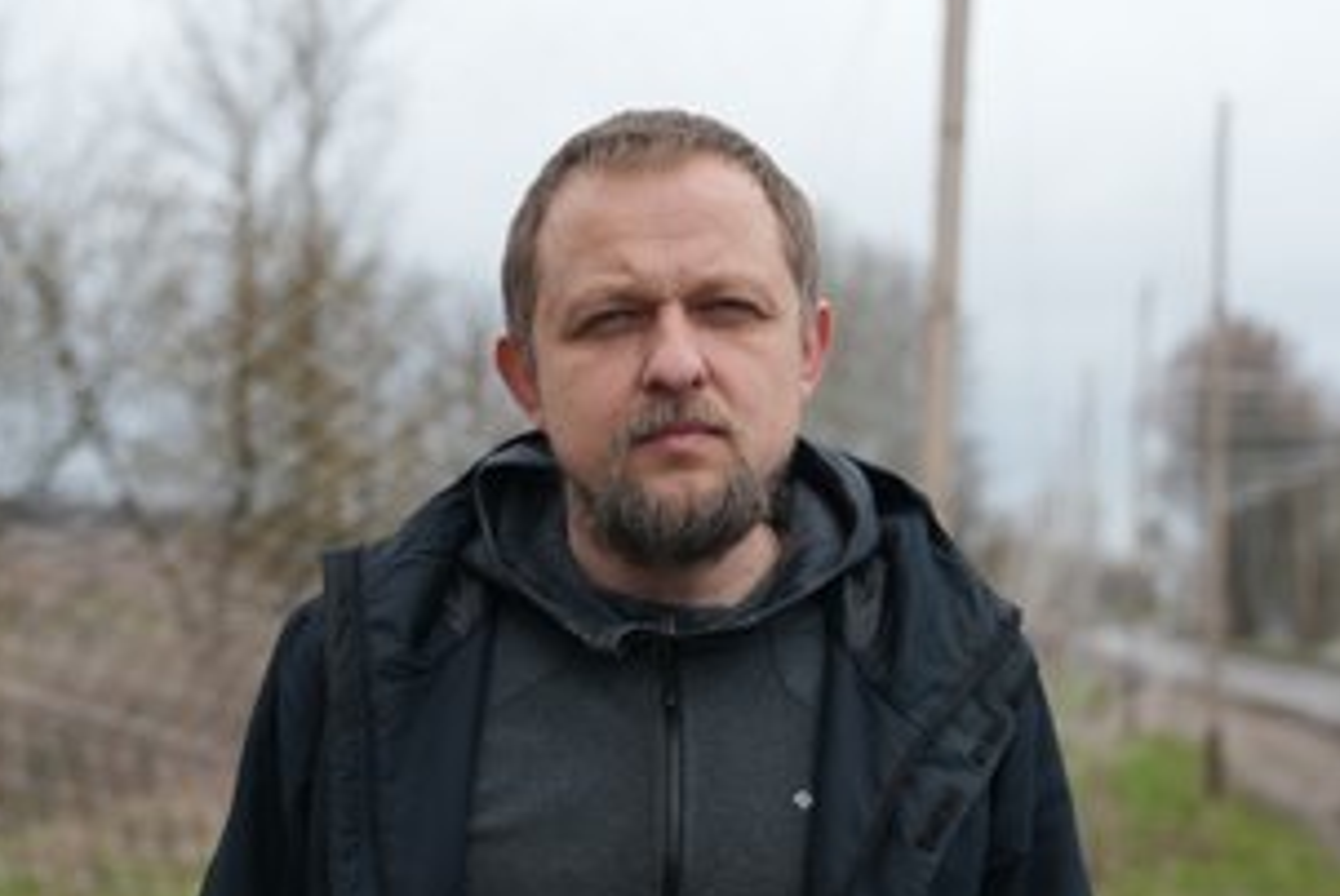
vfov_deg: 25.5
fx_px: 1975
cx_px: 714
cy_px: 517
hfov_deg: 37.5
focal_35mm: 53
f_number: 2.8
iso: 80
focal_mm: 40
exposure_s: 1/160
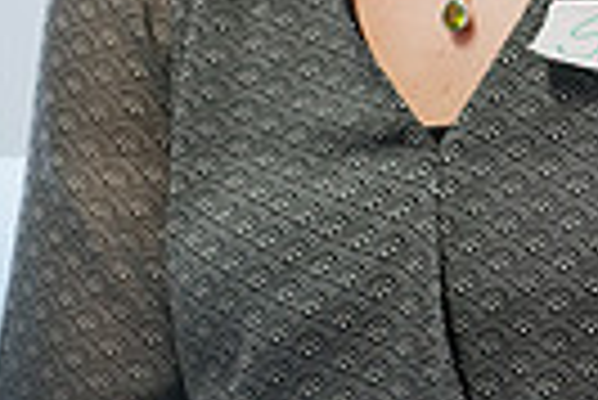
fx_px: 8797
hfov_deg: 3.9
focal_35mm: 529
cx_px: 1022
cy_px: -261
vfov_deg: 2.6
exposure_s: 1/125
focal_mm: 119
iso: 1000
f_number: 2.8
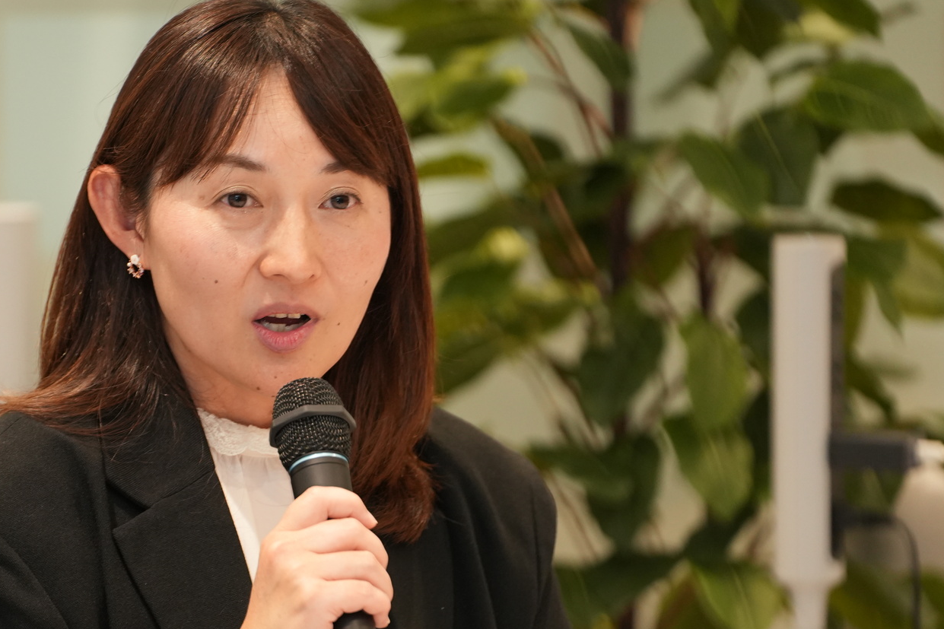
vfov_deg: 4.7
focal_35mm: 290
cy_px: 414
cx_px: 299
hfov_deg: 7.1
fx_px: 7603
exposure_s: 1/160
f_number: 2.8
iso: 2000
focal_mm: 180
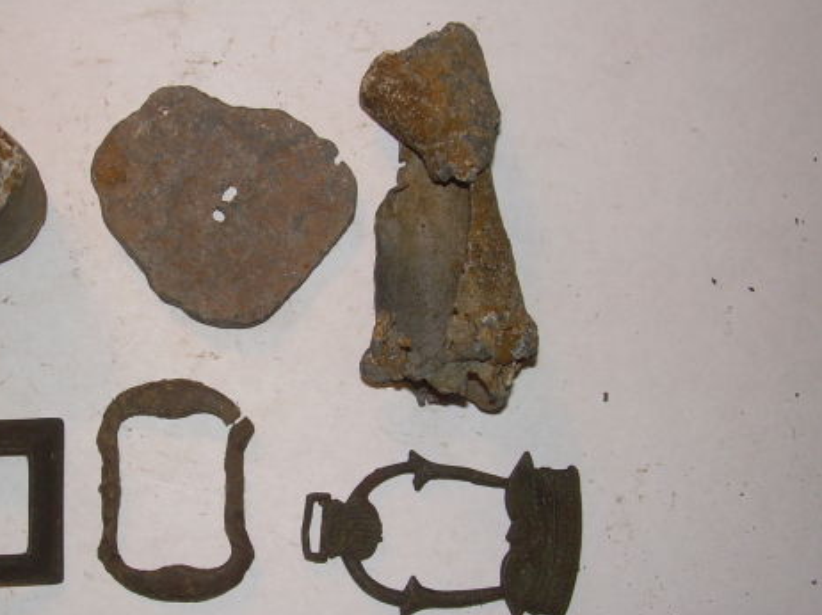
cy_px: 336
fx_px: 1543
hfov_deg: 29.7
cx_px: 290
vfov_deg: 22.6
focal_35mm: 65
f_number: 3.1
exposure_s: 1/60
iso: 50
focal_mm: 8.3
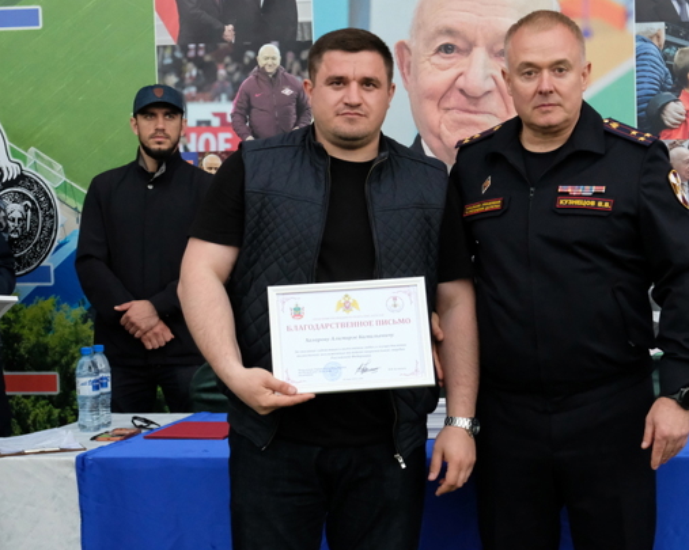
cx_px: 485
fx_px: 1528
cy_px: 266
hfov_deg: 25.2
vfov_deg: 20.4
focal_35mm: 75
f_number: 5.6
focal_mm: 35.8
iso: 8000
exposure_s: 1/1400
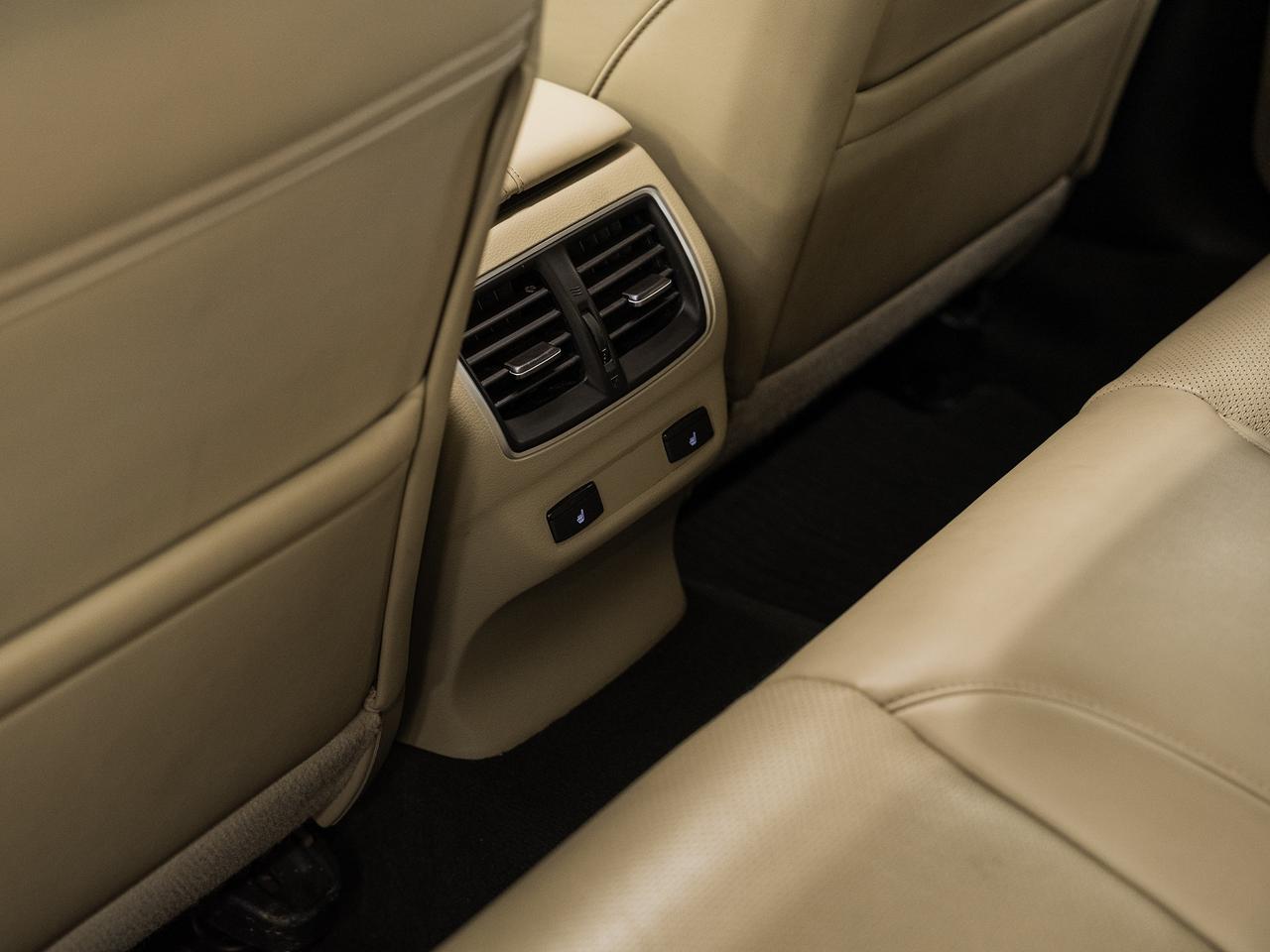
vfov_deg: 25.0
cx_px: 635
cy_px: 476
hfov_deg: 32.9
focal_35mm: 59
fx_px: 2151
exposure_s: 1/50
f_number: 3.5
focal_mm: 54.2
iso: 1000
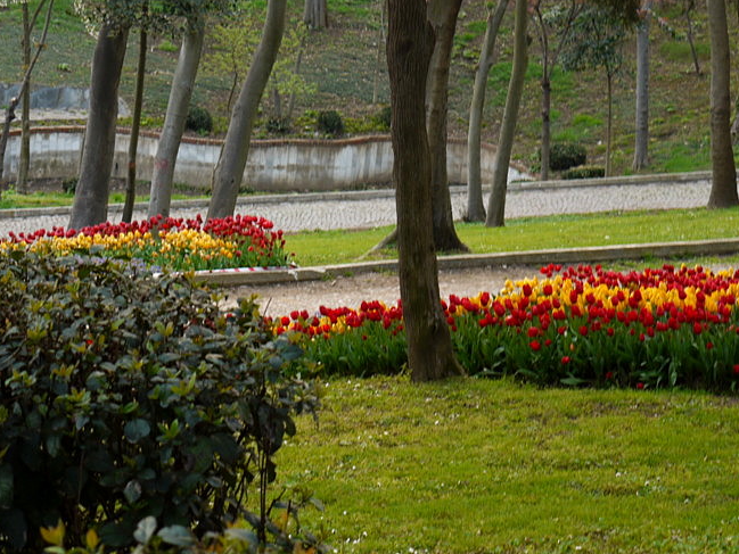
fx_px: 3032
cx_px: 305
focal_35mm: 142
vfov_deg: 10.4
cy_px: 154
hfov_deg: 13.9
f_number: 5.6
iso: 100
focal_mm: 45
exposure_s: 1/20
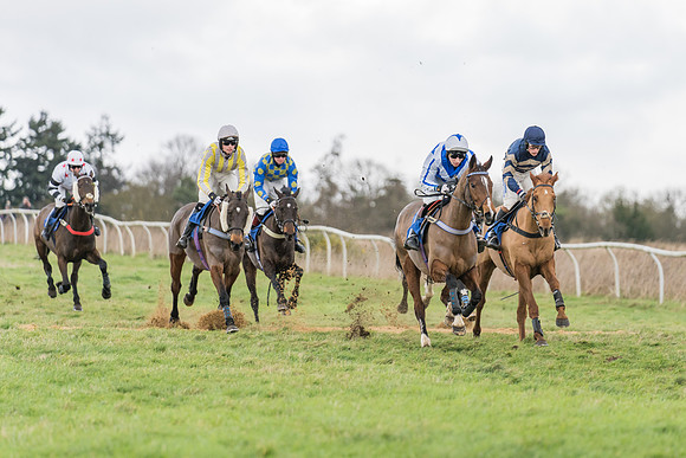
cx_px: 419
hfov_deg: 7.9
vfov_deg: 5.3
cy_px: 185
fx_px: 4950
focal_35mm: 260
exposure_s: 1/1000
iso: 800
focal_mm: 178
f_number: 2.8
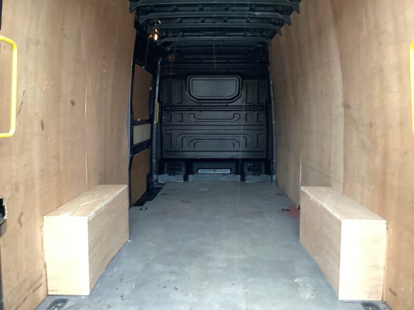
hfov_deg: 58.4
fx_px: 371
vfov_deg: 45.4
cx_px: 207
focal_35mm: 31
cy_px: 155
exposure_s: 1/60
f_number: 2.4
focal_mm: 3.3
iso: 200
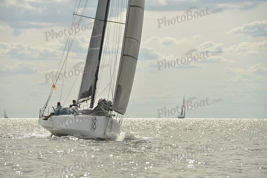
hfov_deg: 10.3
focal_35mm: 200
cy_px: 89
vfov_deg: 6.9
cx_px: 134
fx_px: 1484
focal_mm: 200
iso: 200
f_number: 10
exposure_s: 1/1000
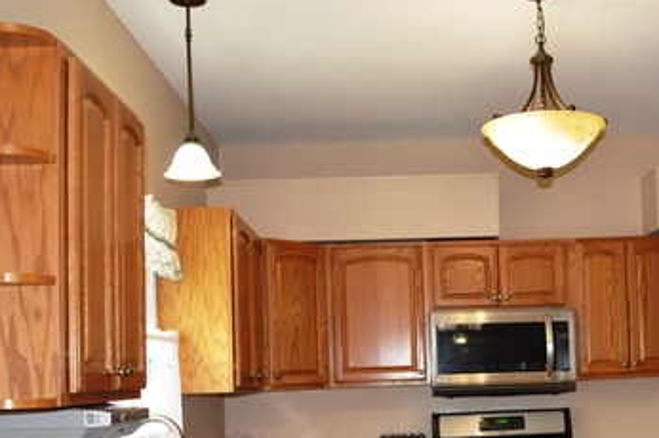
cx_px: 469
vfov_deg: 26.5
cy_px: 341
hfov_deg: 38.9
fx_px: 914
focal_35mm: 50
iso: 400
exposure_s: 1/80
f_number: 4
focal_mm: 18
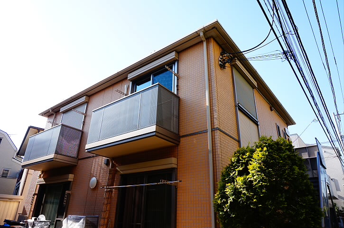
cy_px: 114
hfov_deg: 73.8
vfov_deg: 53.0
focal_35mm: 24
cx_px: 172
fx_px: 229
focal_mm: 16
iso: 100
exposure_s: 1/100
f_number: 7.1
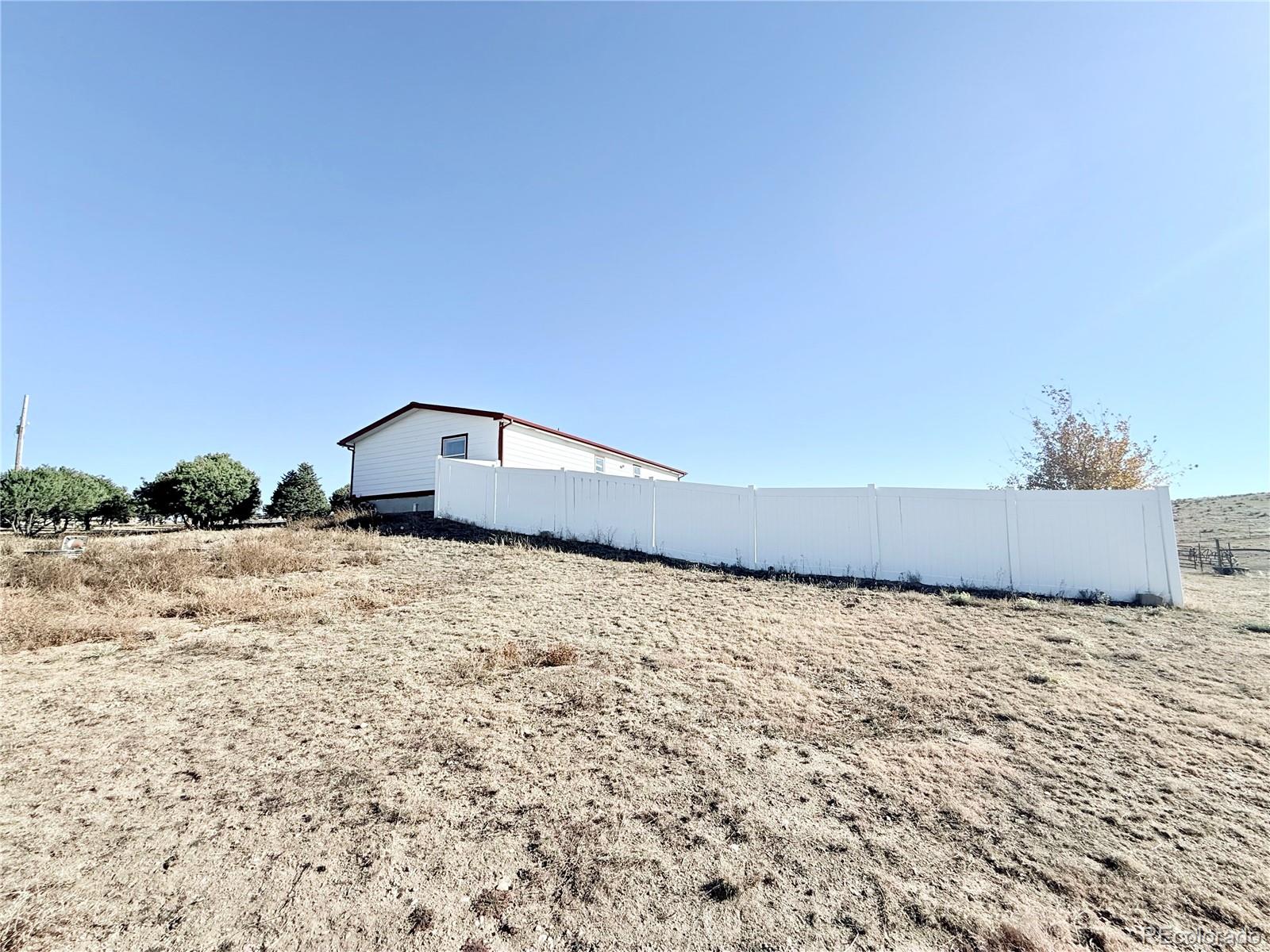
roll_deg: +0.1
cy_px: 476
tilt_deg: +7.9
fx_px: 514
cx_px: 635
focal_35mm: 14
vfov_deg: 85.7
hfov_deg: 102.1
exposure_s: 1/2410
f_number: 2.2
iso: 64
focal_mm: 2.22
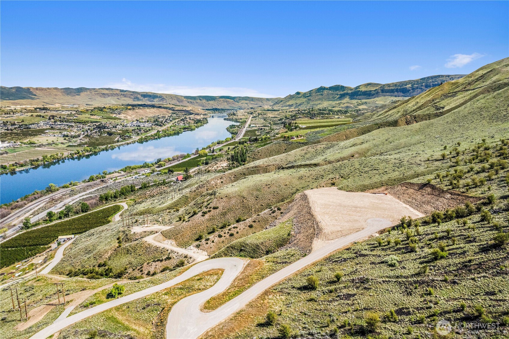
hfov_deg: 78.6
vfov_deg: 57.2
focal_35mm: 22
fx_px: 311
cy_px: 170
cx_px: 254
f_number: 2.8
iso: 100
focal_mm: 8.38
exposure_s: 1/6000
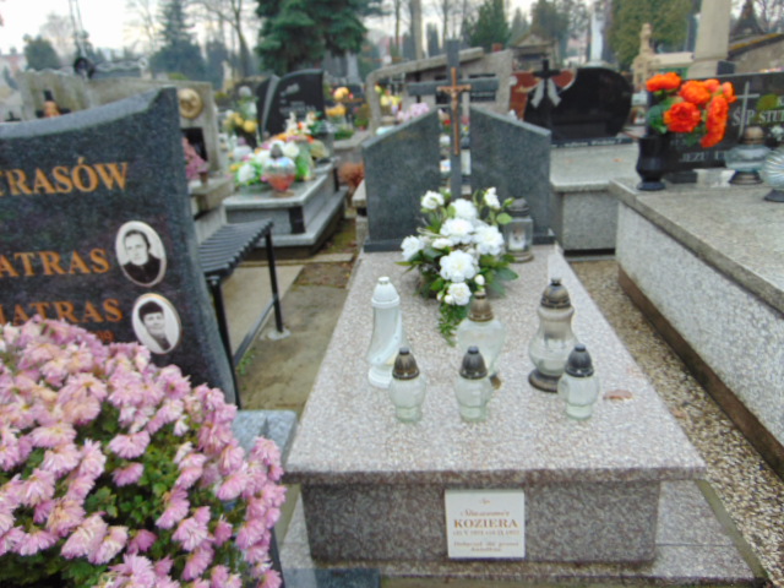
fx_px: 566
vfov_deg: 54.9
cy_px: 294
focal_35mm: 25
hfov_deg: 69.4
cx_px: 392
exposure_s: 1/100
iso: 80
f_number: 3
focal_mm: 4.5
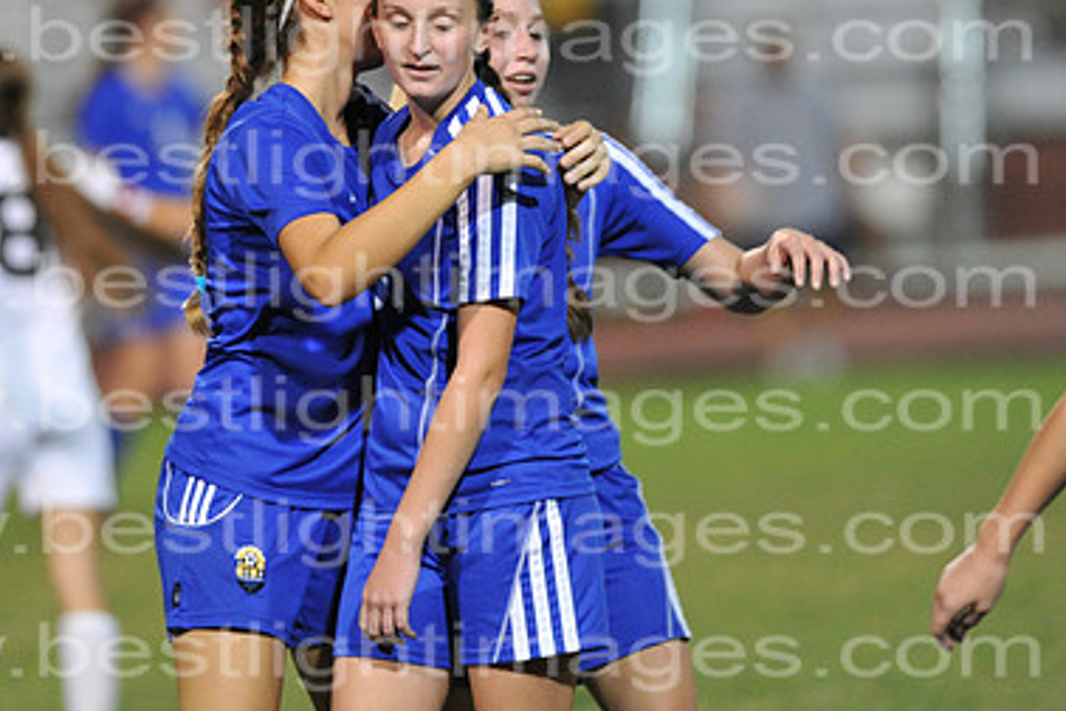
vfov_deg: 3.0
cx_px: 406
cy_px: 226
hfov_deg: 4.5
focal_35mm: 460
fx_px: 13620
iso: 5000
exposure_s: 1/400
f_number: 3.2
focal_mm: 300
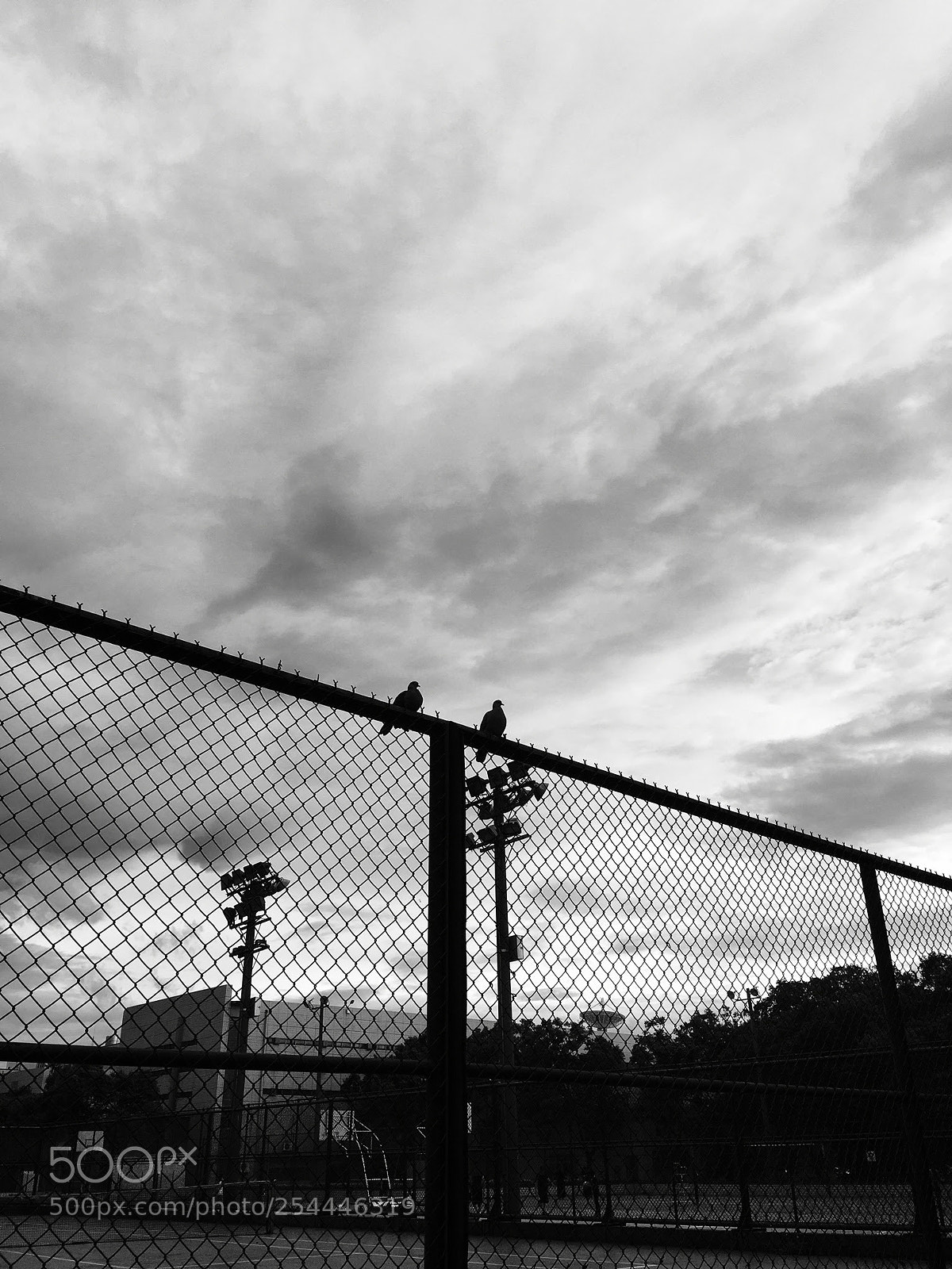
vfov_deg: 61.7
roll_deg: -0.5
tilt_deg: +25.0
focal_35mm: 29
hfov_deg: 48.2
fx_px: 1063
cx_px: 476
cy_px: 634
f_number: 2.2
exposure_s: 1/651
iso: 25
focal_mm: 4.15
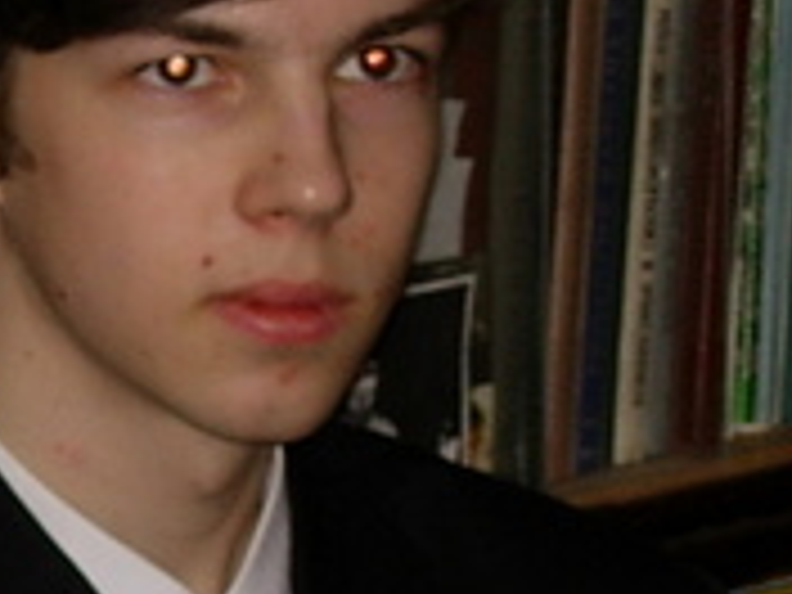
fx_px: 9404
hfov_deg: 4.8
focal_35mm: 411
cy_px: 495
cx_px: -423
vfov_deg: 3.6
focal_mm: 23.4
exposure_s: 1/76.1
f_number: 4.9
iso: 94
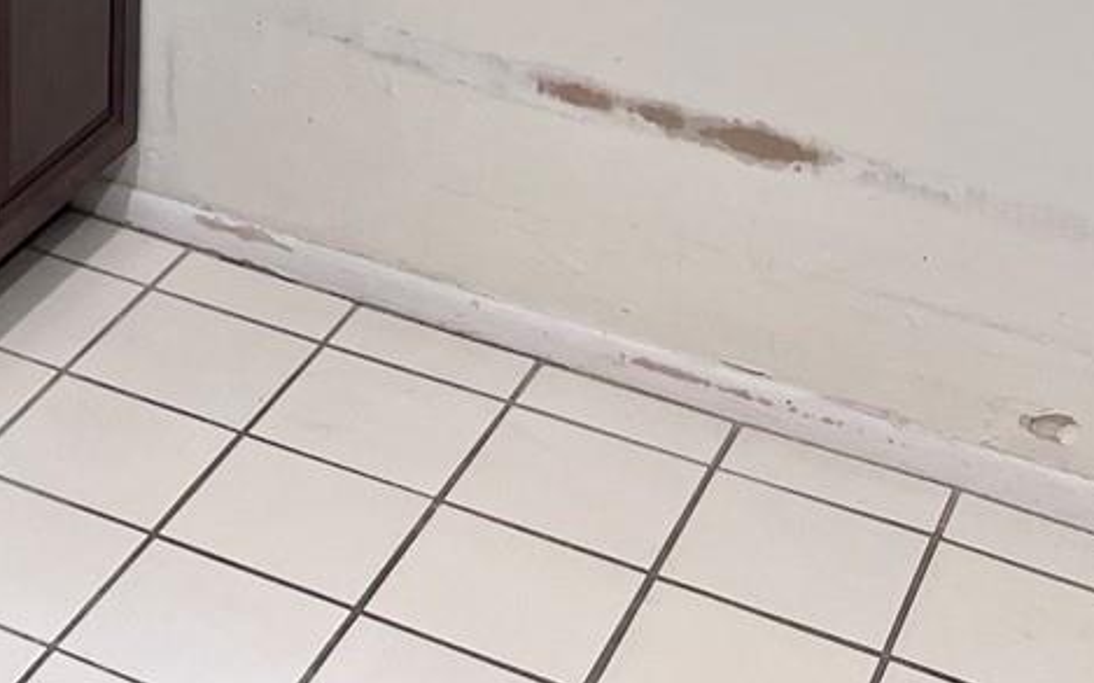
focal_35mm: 94
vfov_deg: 12.5
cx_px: -308
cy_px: -601
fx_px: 2802
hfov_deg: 20.3
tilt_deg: -13.5
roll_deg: +0.7
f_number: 1.5
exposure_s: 1/120
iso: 64
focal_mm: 5.7
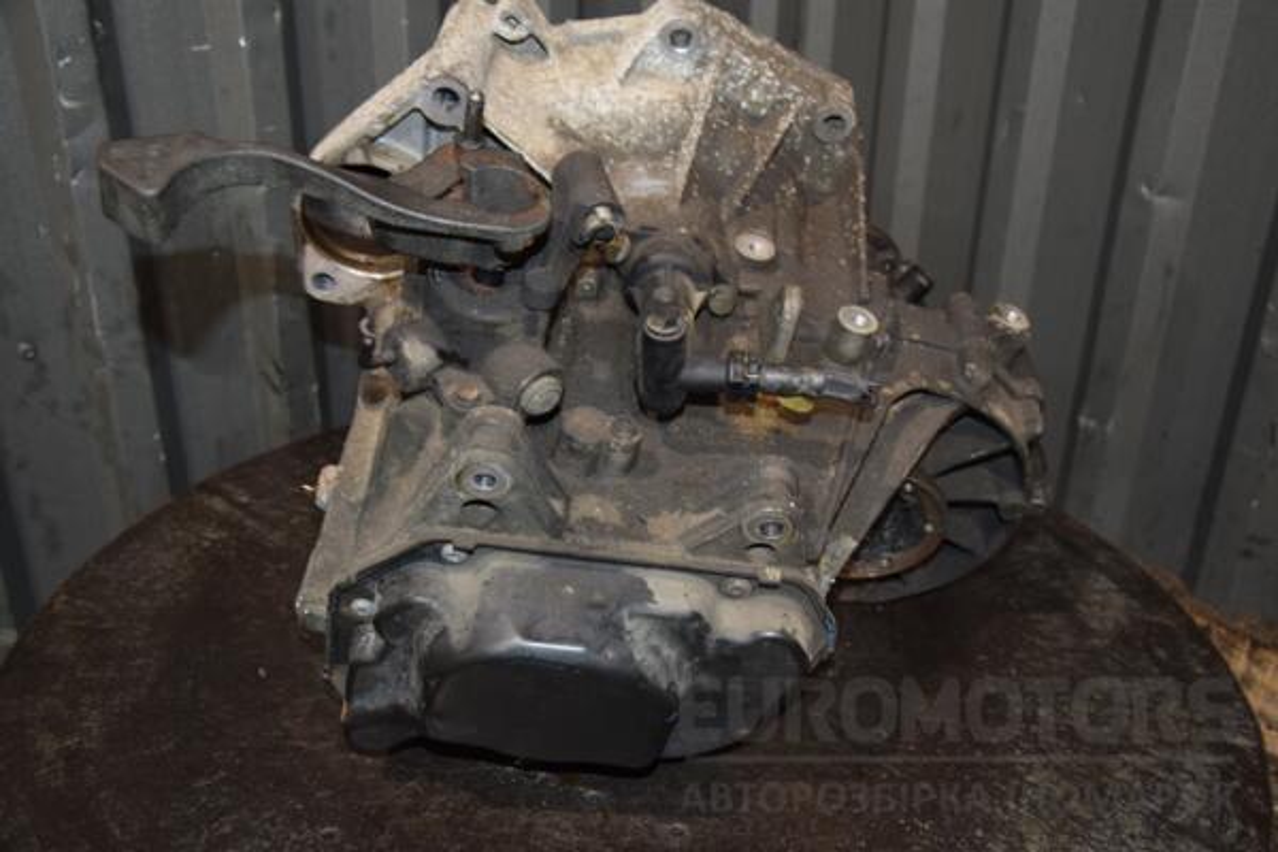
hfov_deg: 53.1
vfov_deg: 36.9
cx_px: 639
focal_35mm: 36
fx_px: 1278
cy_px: 426
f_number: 5
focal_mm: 24
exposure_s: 1/60
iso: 800
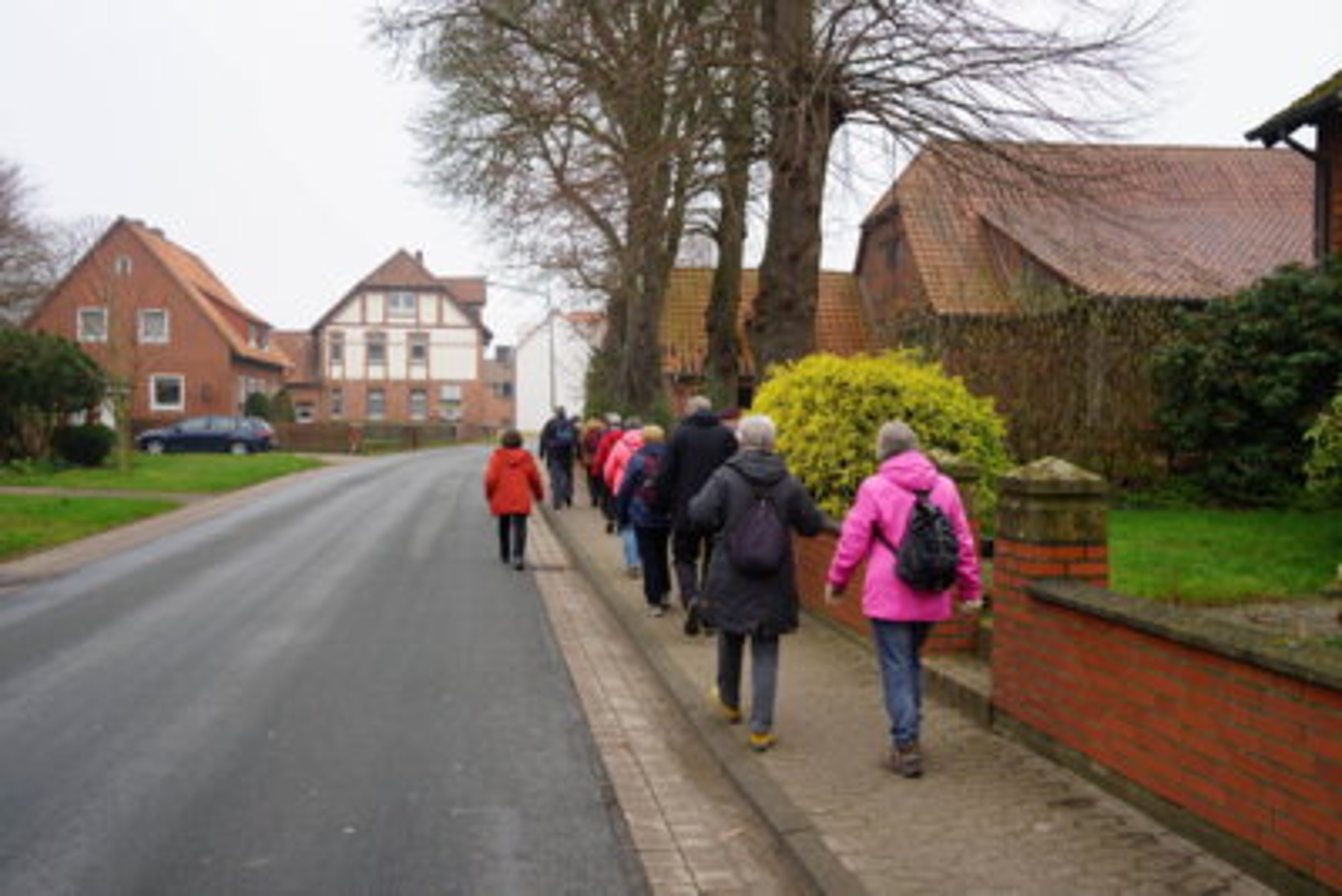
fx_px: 1156
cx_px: 671
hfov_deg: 60.3
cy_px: 448
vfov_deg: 42.4
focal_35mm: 31
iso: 100
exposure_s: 1/80
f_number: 4.5
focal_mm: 31
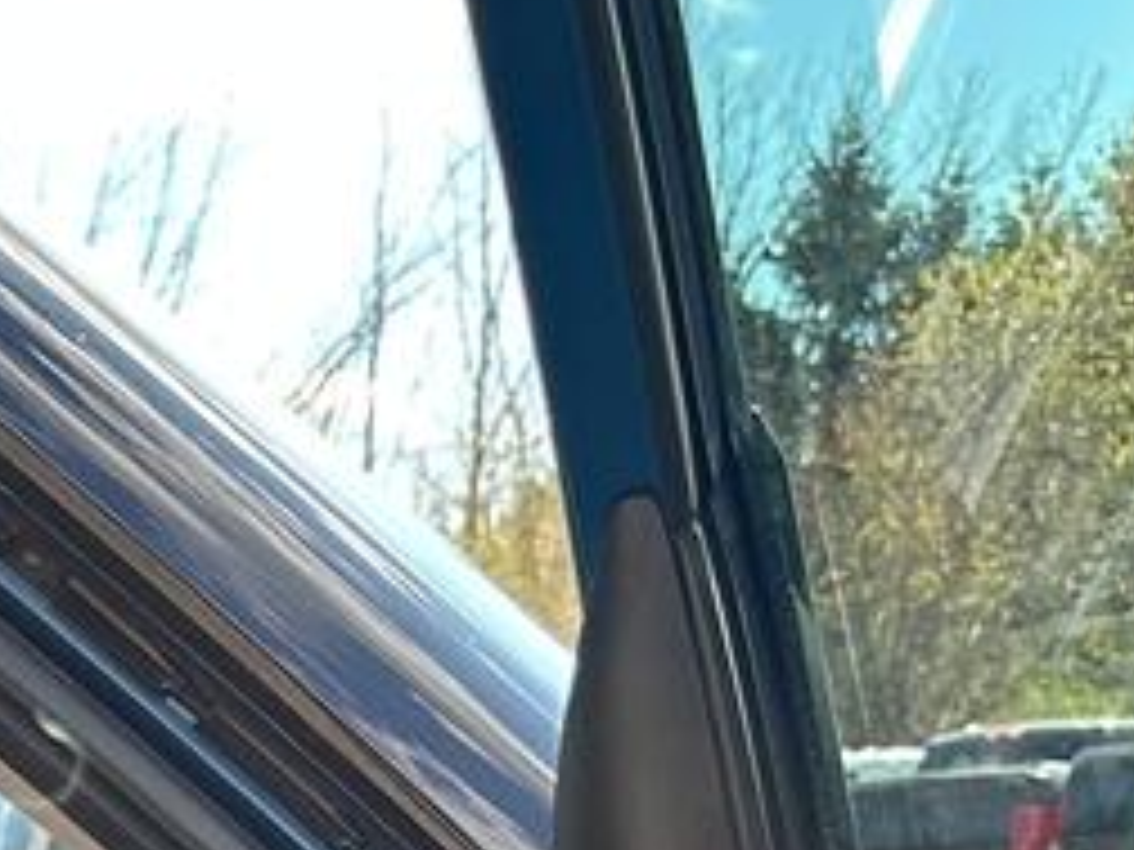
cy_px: 1655
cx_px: -1170
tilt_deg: -11.6
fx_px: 3997
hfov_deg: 13.6
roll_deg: +2.1
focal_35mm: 122
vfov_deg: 11.1
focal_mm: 6.86
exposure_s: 1/431
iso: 80
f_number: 1.78
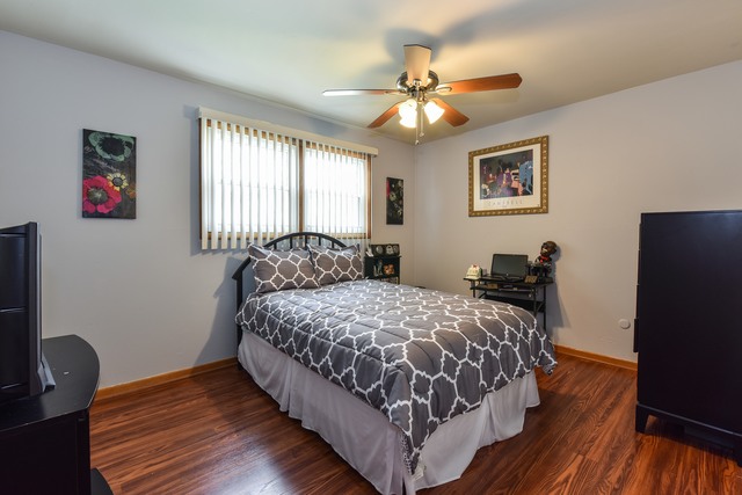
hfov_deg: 100.4
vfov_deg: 77.4
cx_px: 371
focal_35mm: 15
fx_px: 309
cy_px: 248
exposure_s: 1/2
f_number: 11
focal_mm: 15
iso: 200
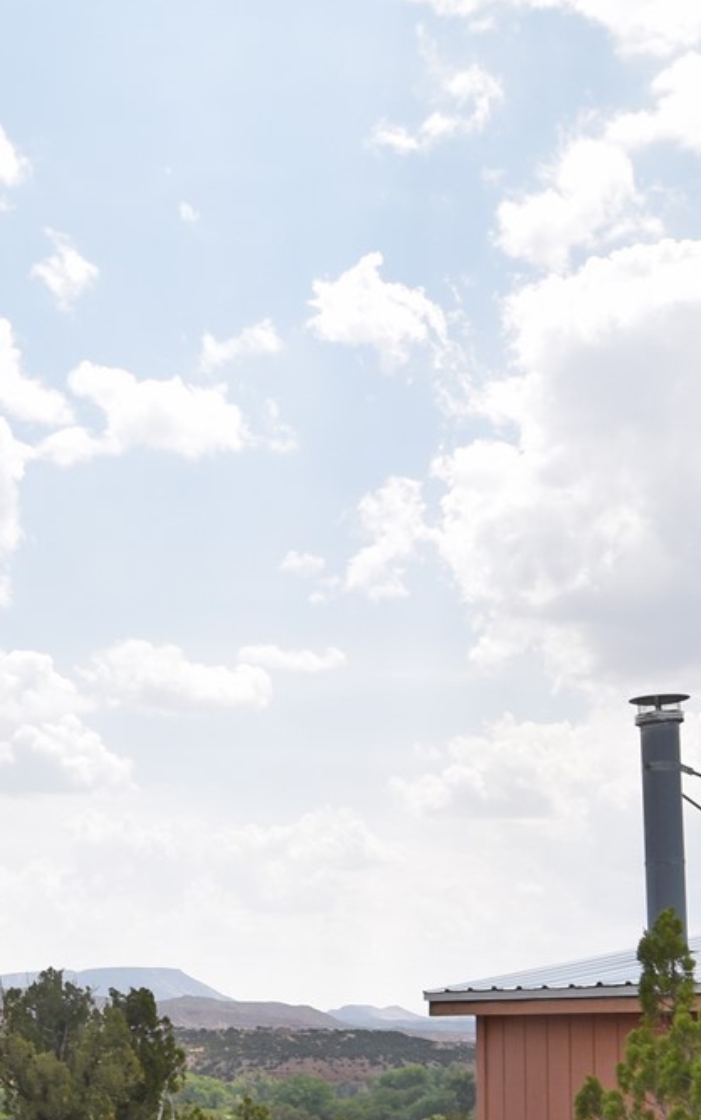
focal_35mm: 55
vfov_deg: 35.3
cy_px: 976
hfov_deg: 23.6
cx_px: 256
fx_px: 1669
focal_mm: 11
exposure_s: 1/200
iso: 100
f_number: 10
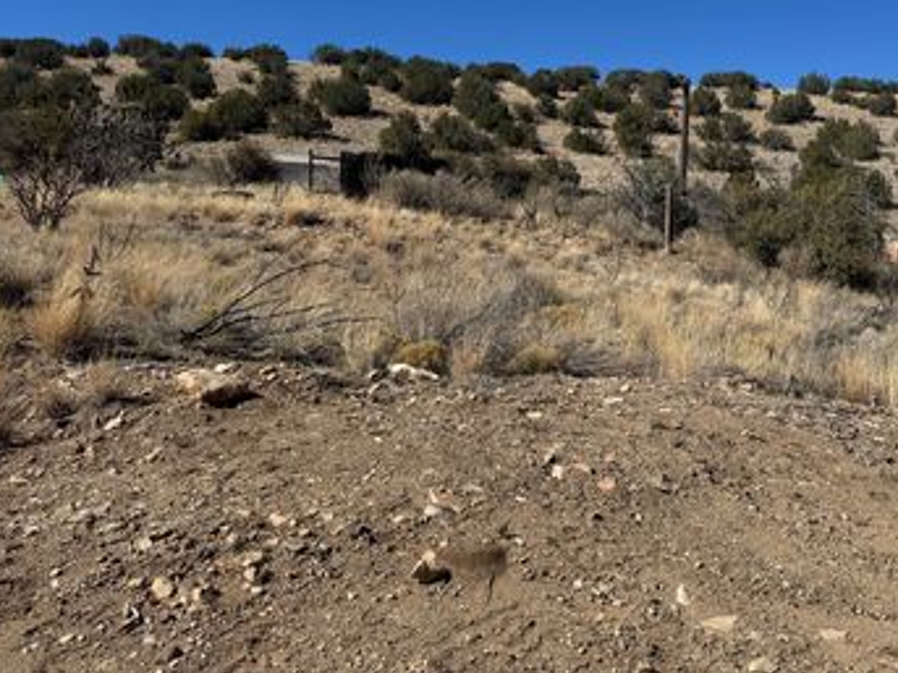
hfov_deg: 51.6
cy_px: 271
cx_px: 605
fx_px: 908
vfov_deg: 40.5
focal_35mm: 35
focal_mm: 6.76
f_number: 1.78
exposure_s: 1/5814
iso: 80
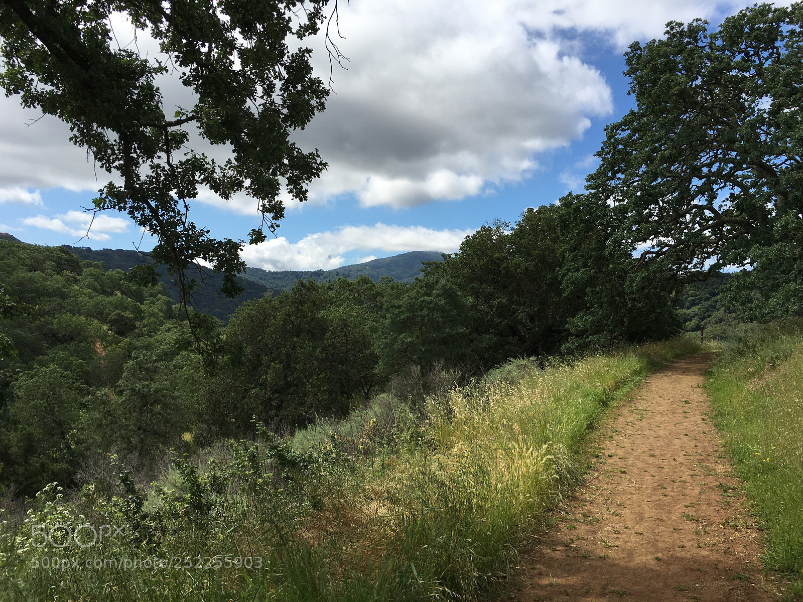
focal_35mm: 29
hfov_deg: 61.7
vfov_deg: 48.2
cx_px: 402
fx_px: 673
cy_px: 301
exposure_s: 1/2262
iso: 25
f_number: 2.2
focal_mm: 4.15
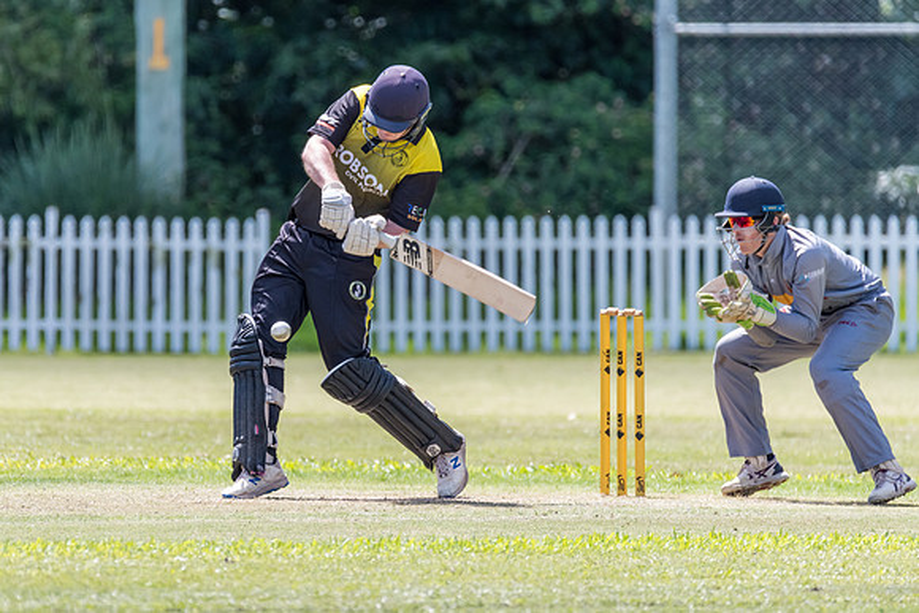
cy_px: 273
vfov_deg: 1.8
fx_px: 19786
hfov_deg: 2.7
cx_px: 327
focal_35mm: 775
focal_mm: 600
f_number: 6.3
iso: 1100
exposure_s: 1/2000
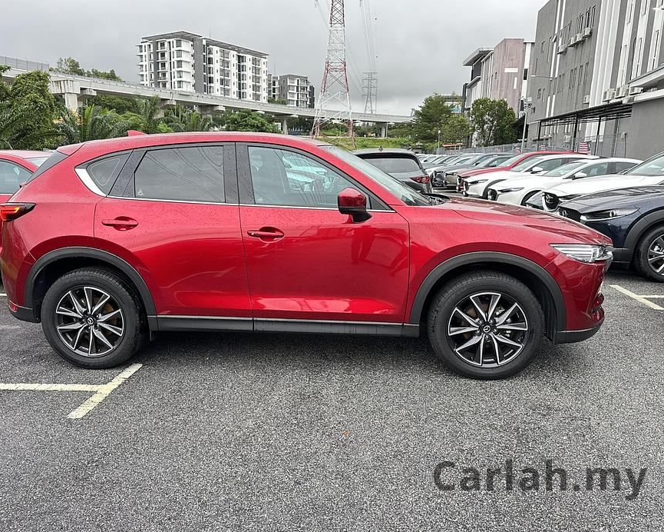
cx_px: 321
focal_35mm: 26
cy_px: 265
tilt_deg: -11.8
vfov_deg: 54.9
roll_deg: -1.9
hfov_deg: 66.0
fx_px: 511
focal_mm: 6.86
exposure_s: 1/121
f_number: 1.78
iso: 125
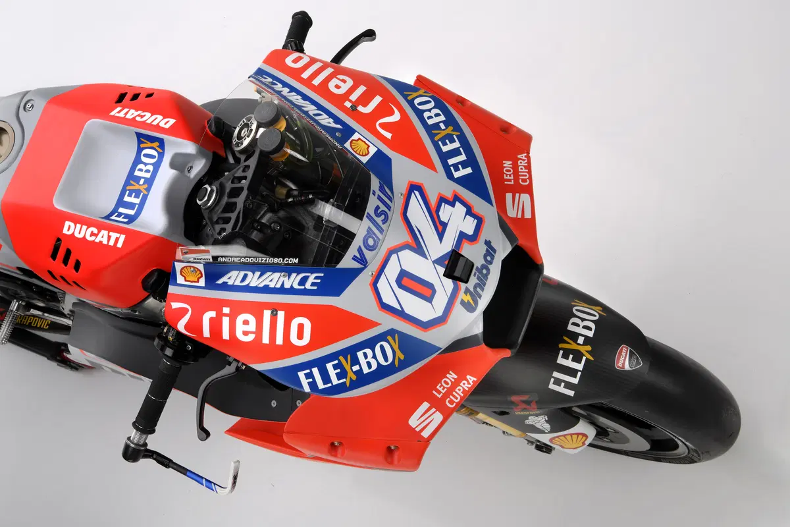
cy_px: 264
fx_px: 1317
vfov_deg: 22.6
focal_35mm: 60
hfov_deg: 33.4
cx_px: 395
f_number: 22
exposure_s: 1/200
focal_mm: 60
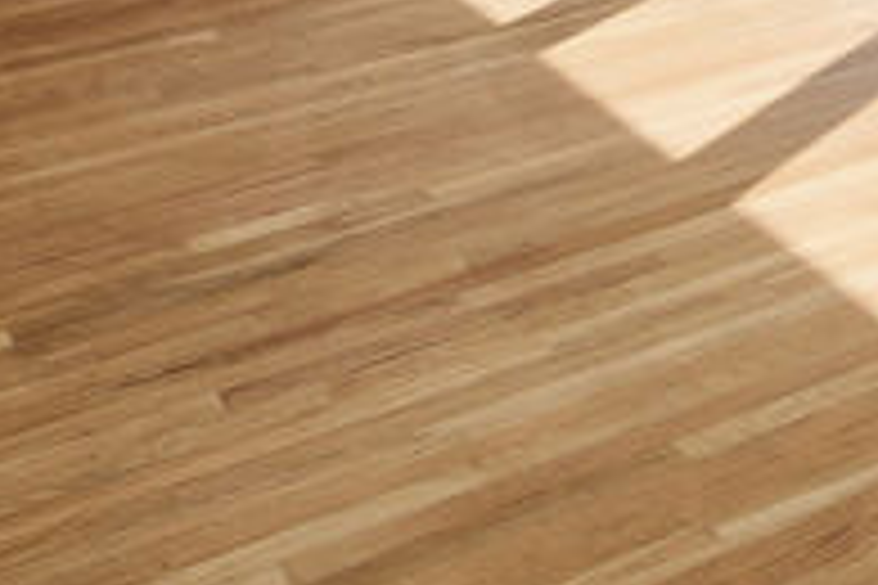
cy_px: -740
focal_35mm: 84
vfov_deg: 13.0
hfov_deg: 17.5
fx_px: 2049
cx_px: 1747
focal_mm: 16
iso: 100
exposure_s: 1/80
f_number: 8
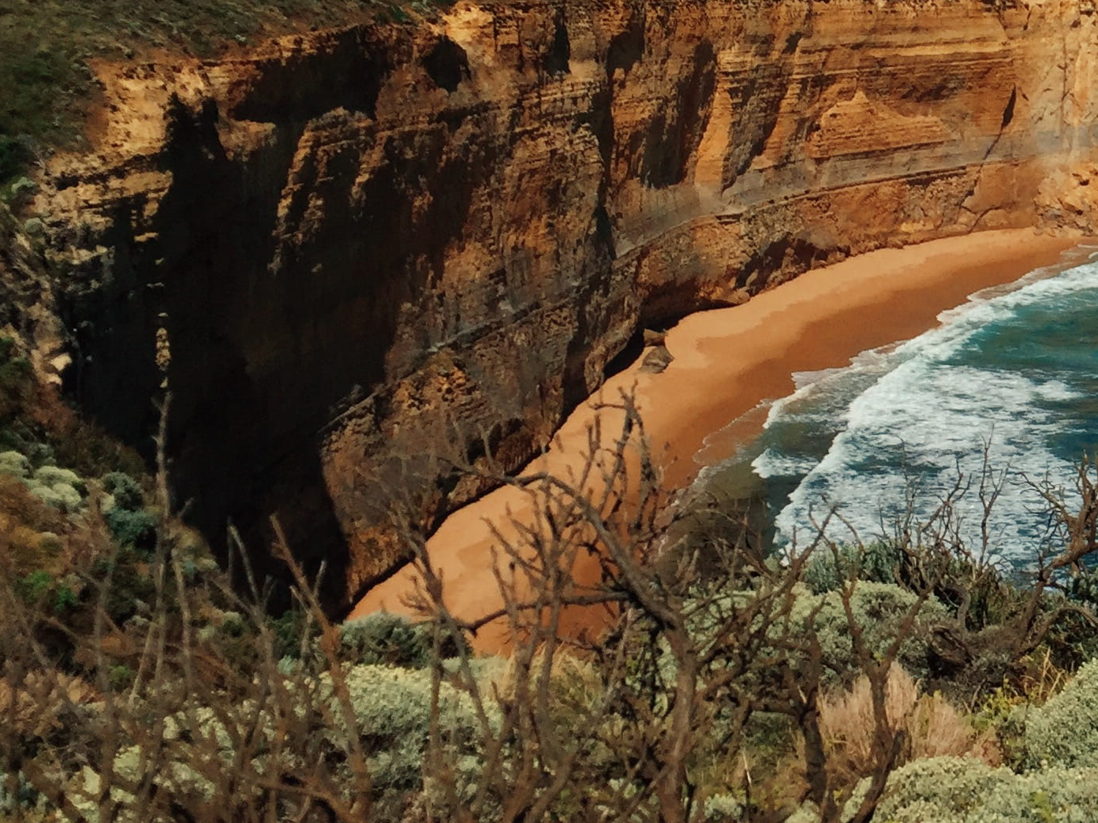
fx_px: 2157
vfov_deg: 21.3
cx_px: 1201
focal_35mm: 68
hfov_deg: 26.4
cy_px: 143
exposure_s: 1/7937
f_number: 2.2
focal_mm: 4.15
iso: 32
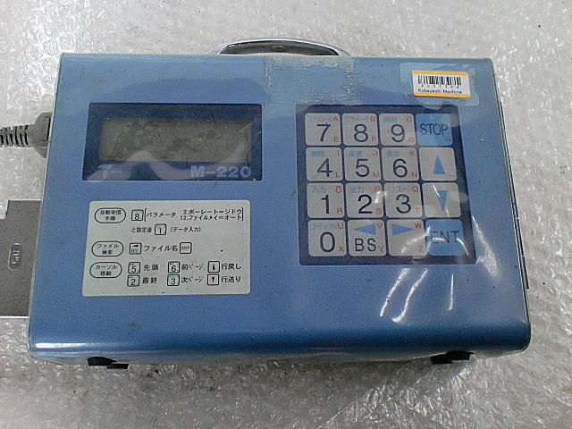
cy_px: 214
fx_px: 578
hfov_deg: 52.6
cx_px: 286
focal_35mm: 35
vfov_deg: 40.7
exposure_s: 1/60
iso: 250
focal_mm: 6.3
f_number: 3.1
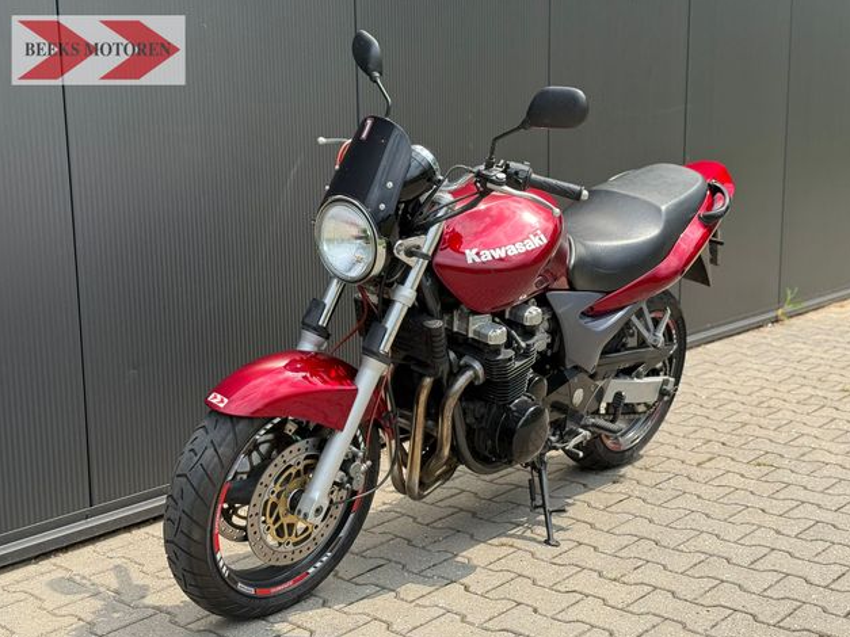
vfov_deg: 29.7
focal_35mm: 49
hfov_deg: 38.9
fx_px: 1203
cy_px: 320
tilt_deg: -9.1
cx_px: 422
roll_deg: +0.5
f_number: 1.78
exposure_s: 1/2033
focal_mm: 6.76
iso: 100
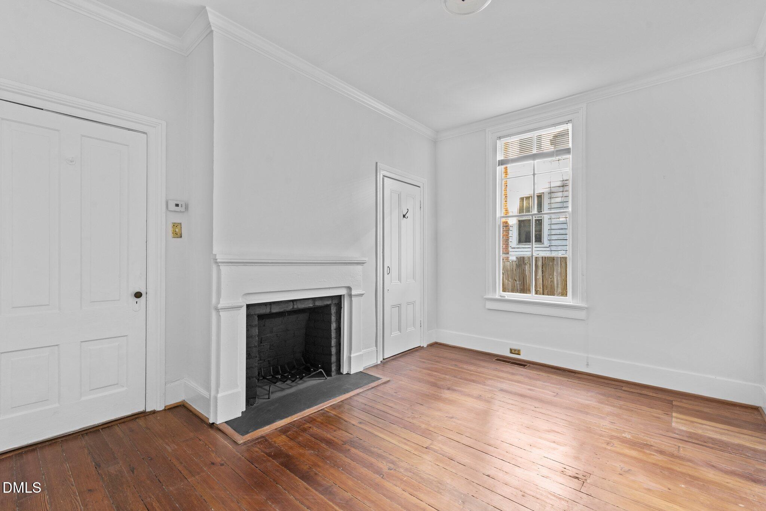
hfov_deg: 100.4
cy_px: 256
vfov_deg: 77.3
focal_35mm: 15
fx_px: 319
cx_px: 383
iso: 400
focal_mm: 15
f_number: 6.3
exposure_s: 1/2.5
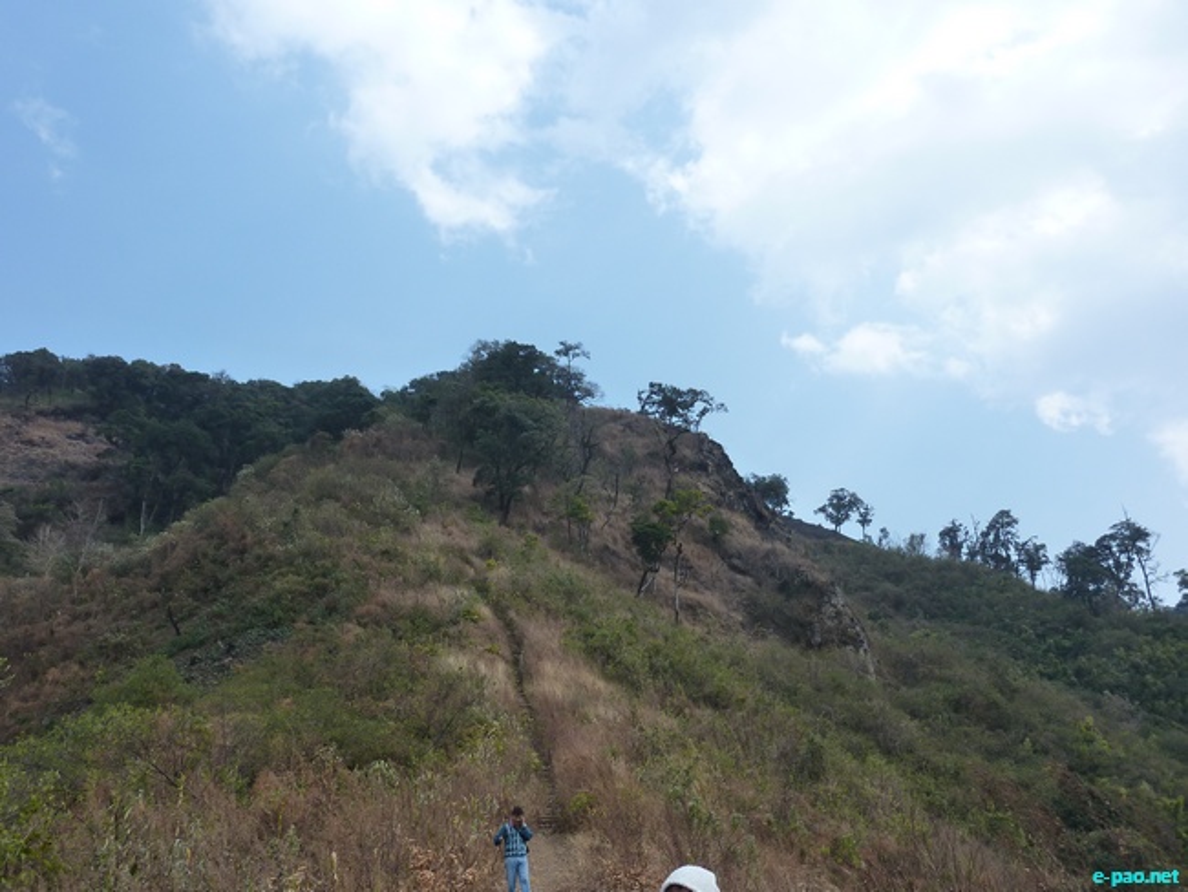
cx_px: 594
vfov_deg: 46.8
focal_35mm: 30
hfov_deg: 59.9
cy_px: 446
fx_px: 1030
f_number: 4
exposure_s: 1/500
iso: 125
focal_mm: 5
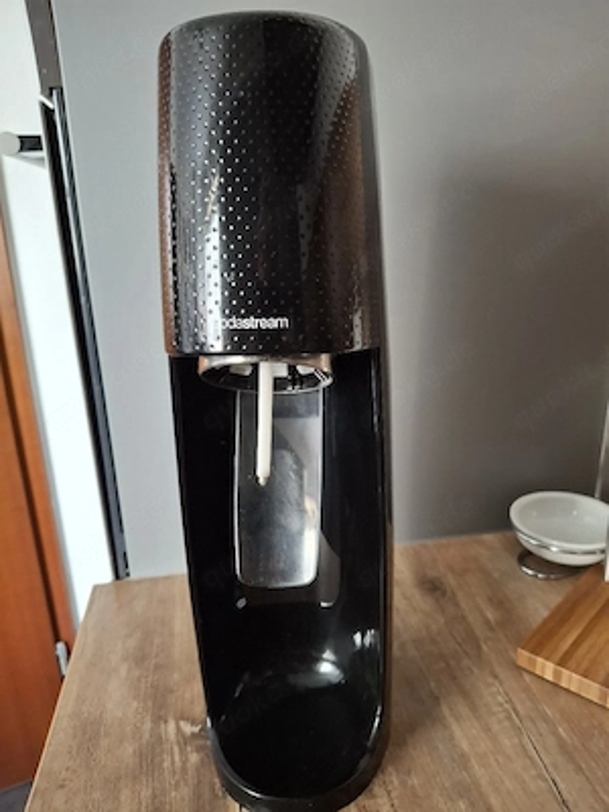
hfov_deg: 54.9
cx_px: 304
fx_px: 586
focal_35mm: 25
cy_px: 406
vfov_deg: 69.4
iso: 400
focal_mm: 4.69
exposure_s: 1/25
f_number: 1.8
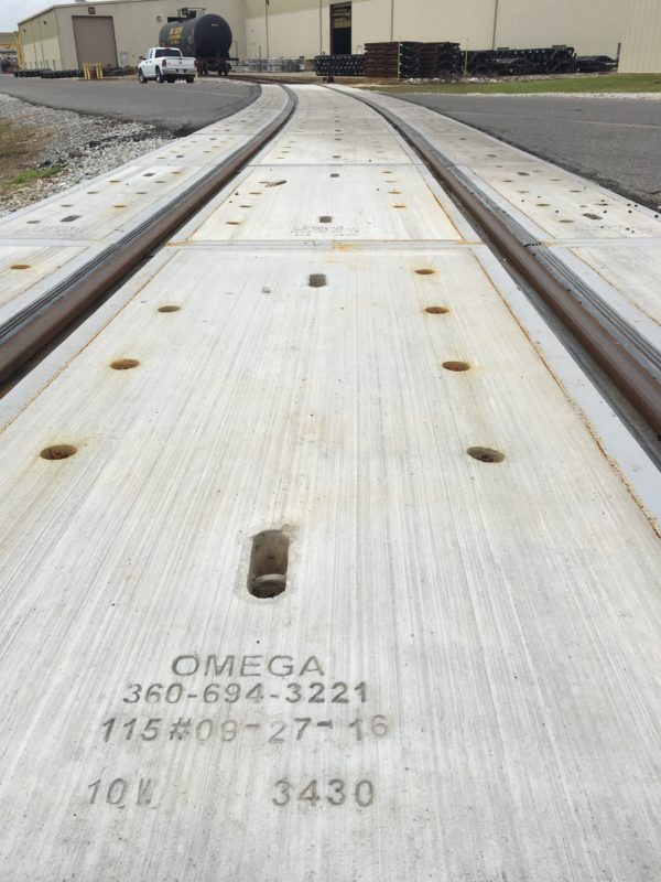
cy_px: 441
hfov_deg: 48.2
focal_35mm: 29
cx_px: 330
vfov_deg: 61.7
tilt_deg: -25.9
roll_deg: +0.3
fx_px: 738
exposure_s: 1/2079
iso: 25
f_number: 2.2
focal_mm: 4.15
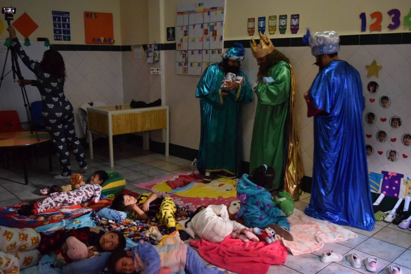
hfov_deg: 53.1
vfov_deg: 36.9
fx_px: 411
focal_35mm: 36
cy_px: 137
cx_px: 206
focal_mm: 24
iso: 6400
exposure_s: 1/40
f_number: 4
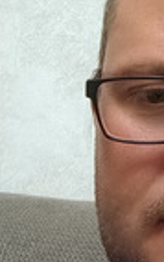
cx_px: 263
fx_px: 507
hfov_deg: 16.4
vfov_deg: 26.5
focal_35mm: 71
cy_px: -31
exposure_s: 1/33
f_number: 2.45
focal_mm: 3.27
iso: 122
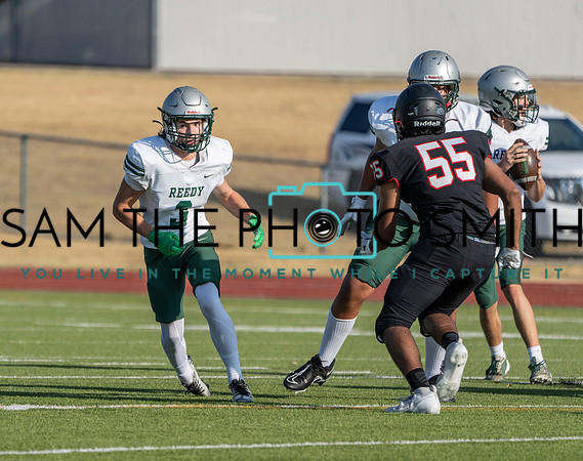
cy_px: 272
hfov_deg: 3.6
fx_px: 9210
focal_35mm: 536
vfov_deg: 2.9
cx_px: 175
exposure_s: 1/1250
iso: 160
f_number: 5.6
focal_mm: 400
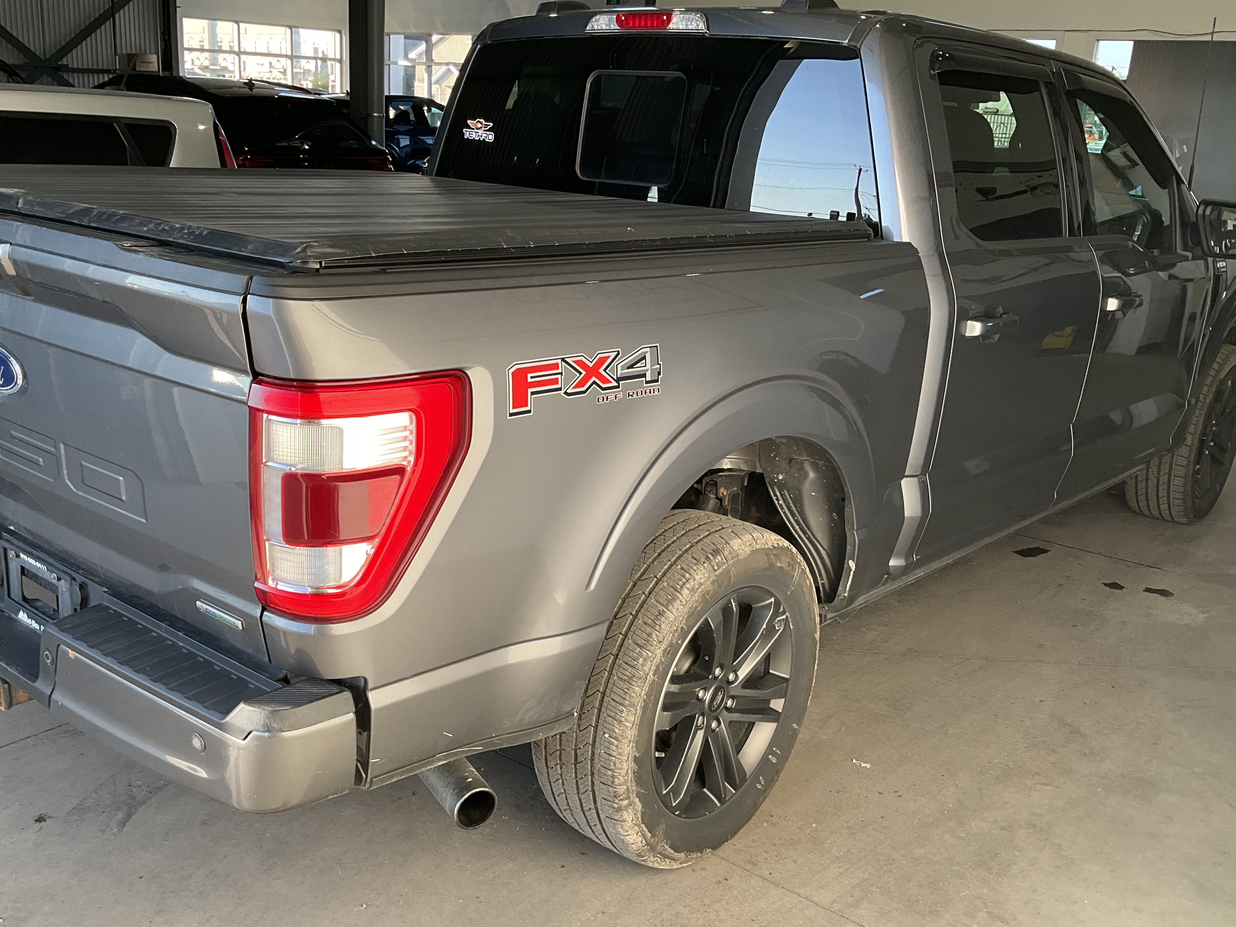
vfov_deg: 40.6
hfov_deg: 52.5
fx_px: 1250
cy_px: 518
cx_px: 545
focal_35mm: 35
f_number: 1.8
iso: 16
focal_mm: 3
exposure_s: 1/126
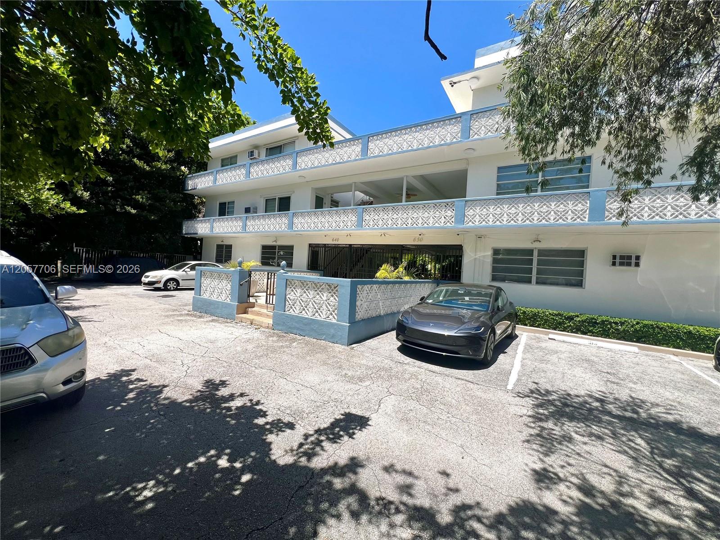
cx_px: 360
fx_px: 270
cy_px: 270
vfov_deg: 89.9
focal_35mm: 13
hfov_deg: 106.2
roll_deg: -3.7
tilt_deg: -0.3
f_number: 1.8
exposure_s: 1/1553
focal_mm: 1.57
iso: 32
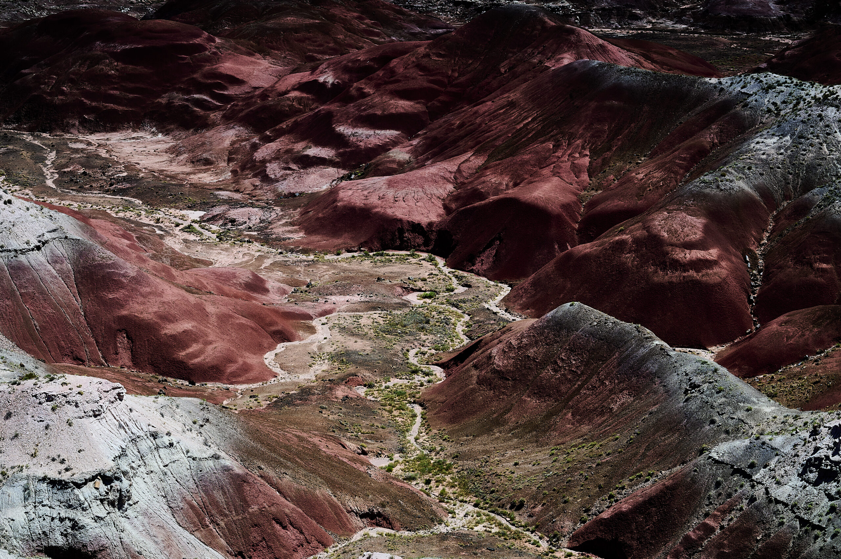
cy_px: 280
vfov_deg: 18.2
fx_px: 1751
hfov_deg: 27.0
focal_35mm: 75
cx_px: 420
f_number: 18
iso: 100
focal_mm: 75
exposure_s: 1/60
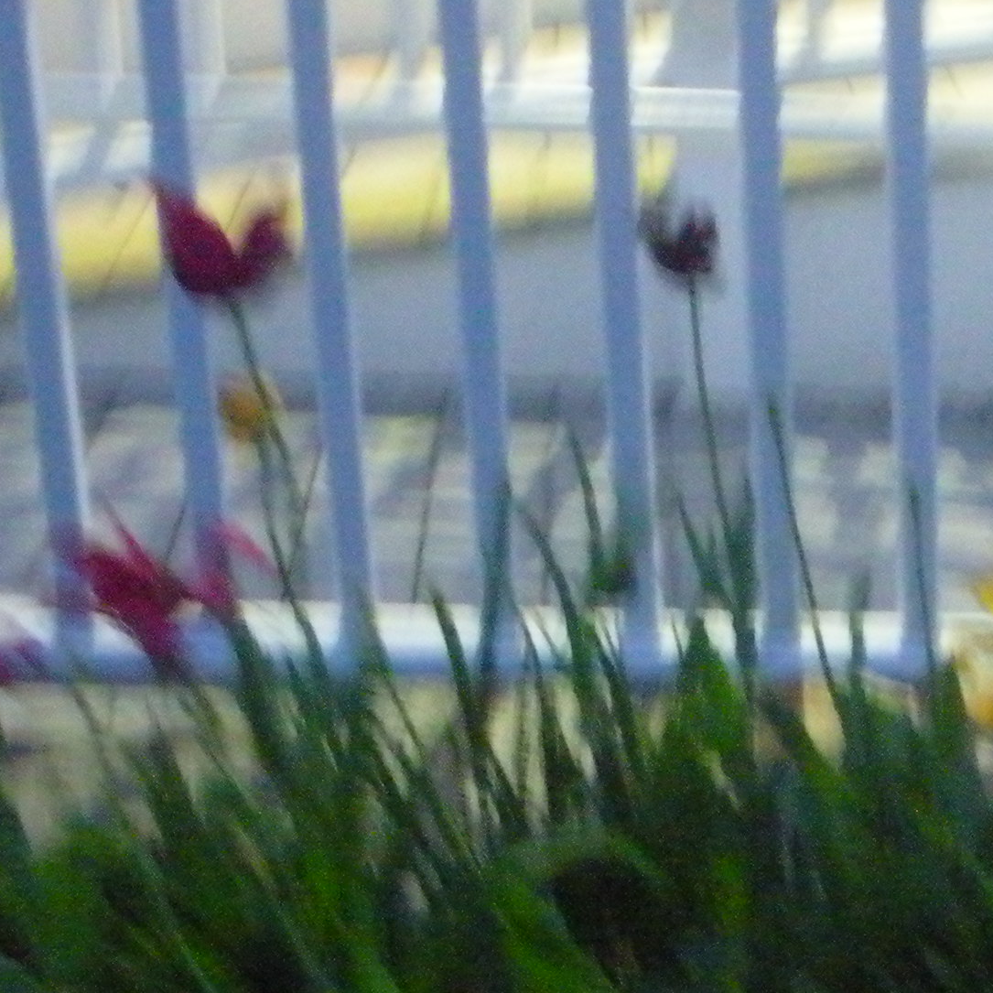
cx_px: 1142
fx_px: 3473
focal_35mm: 107
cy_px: 986
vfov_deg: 16.0
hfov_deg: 15.7
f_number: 3.5
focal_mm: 6.3
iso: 800
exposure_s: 1/7.6
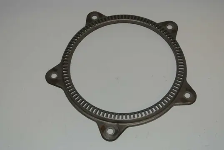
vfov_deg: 23.1
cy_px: 75
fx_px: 368
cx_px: 112
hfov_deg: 33.9
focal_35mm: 59
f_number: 5
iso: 200
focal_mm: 21.9
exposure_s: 1/60
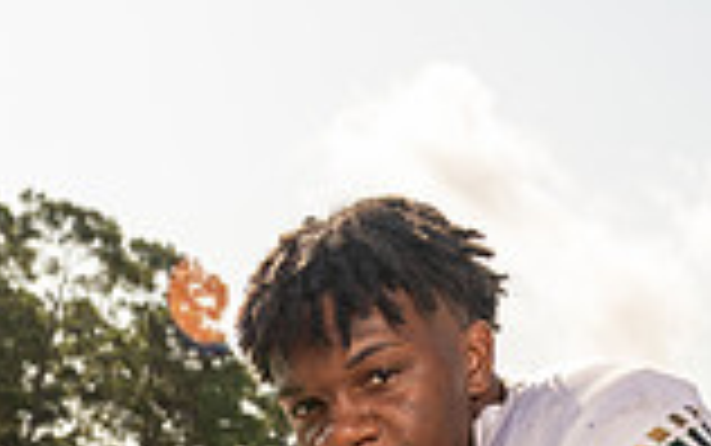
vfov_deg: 12.4
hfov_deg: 23.7
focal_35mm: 87
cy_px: 1009
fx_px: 1687
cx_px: 477
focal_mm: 30
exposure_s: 1/500
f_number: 5.6
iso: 125
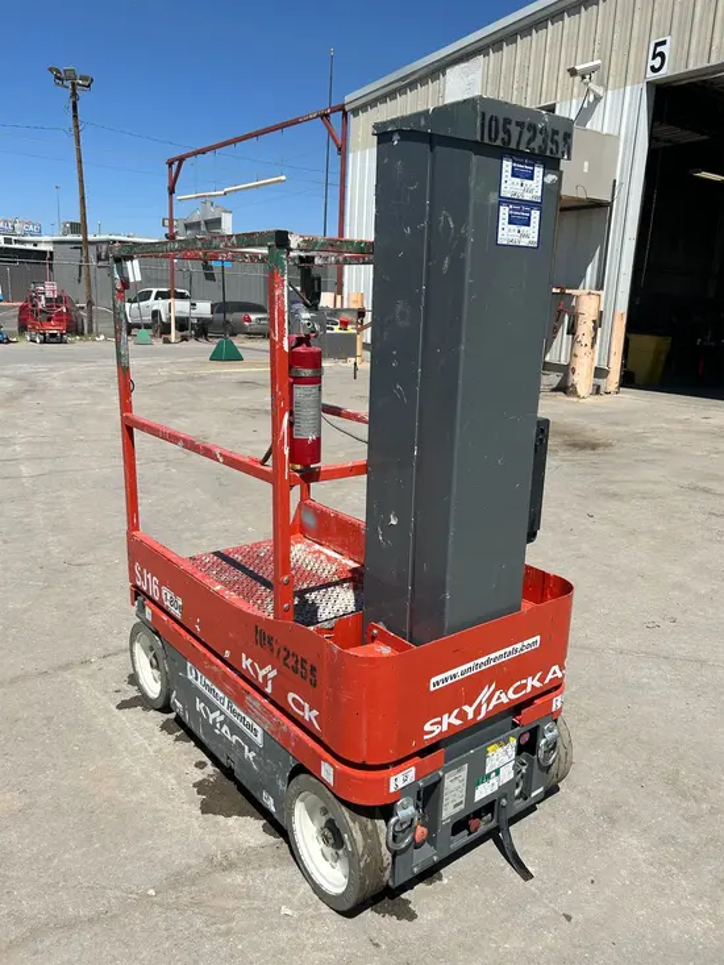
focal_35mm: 26
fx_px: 725
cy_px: 482
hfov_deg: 53.1
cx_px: 362
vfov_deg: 67.3
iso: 50
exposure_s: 1/5587
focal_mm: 5.7
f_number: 1.5
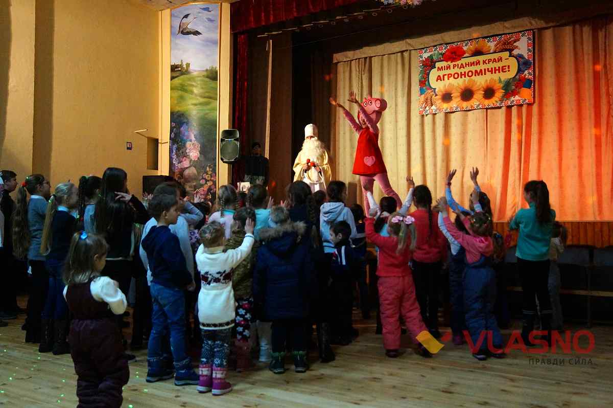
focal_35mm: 33
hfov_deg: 57.3
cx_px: 306
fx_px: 561
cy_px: 204
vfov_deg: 39.9
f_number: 4
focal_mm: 22
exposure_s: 1/100
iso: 3200
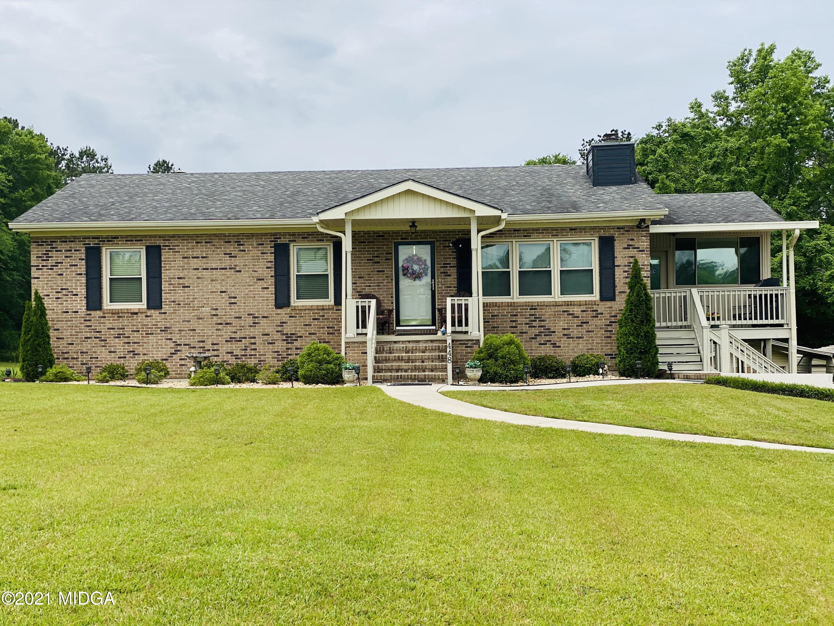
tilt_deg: +1.0
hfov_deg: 36.8
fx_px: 1253
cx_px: 417
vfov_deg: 28.0
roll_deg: +0.5
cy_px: 313
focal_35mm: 52
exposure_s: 1/1597
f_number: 2
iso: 20
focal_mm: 6
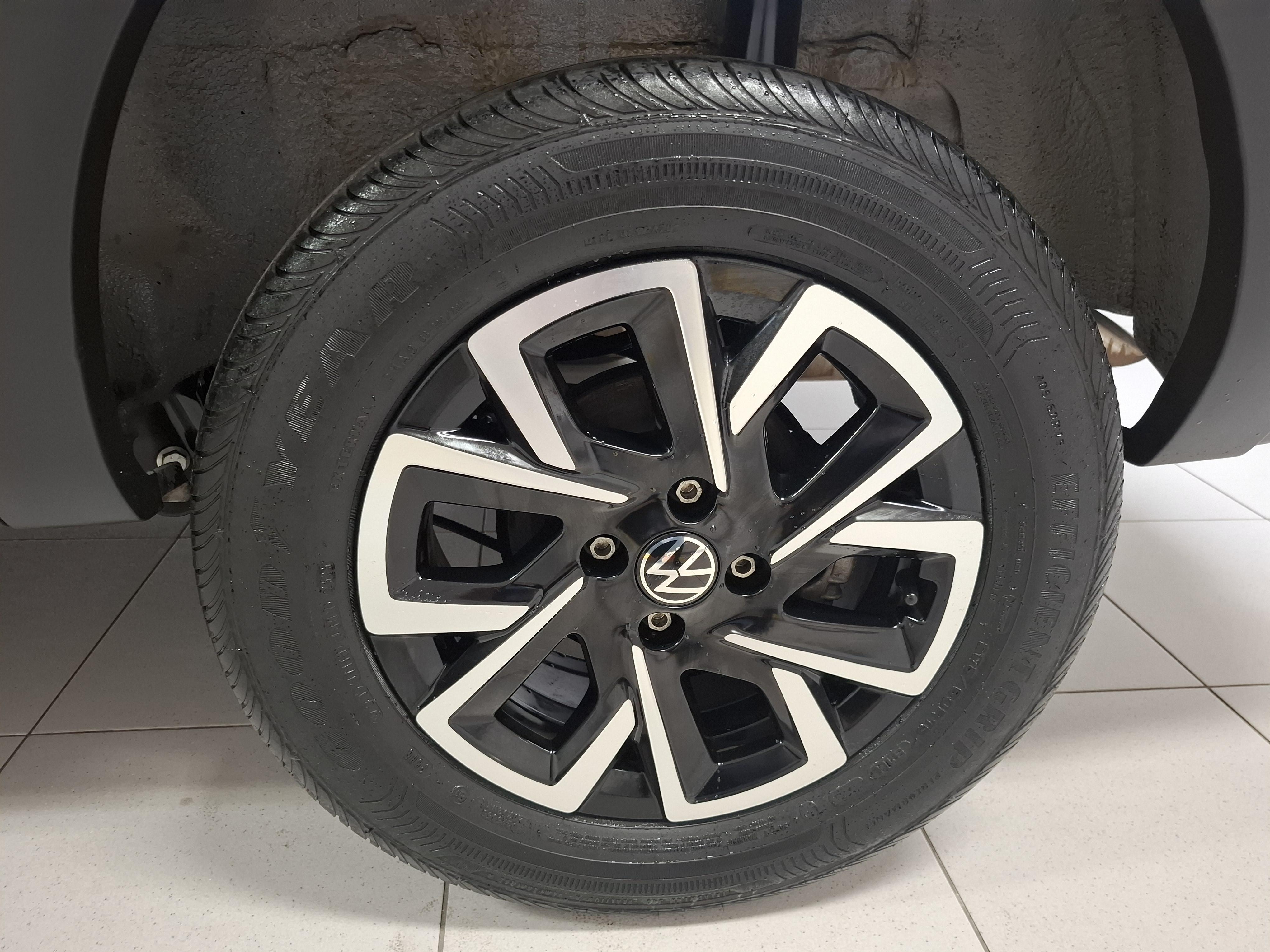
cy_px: 476
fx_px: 844
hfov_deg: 73.9
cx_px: 635
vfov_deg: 58.9
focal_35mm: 23
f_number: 1.8
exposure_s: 1/30
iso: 400
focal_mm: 5.54
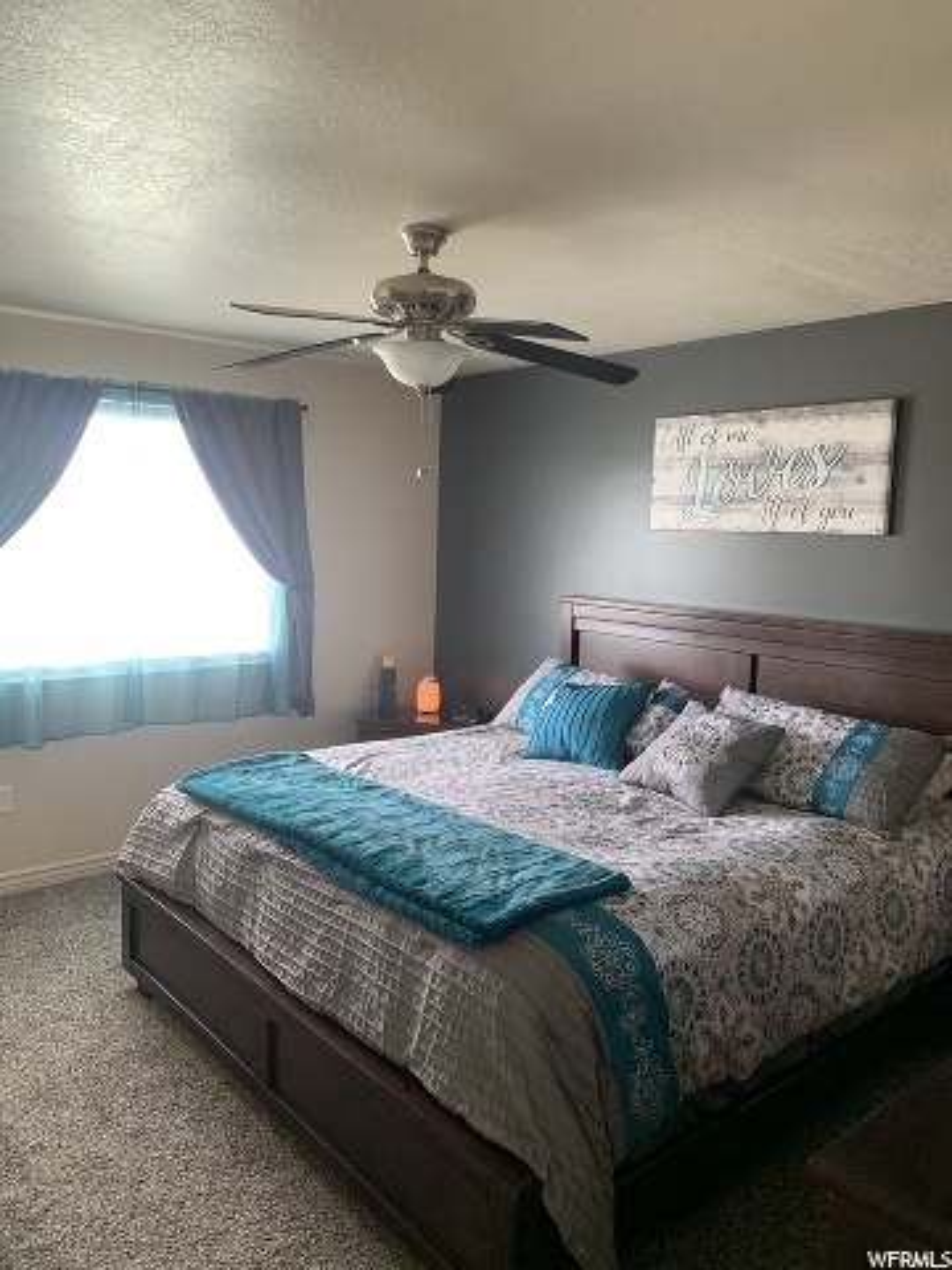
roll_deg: -2.3
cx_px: 476
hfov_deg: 53.1
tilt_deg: -4.6
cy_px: 635
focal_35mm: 26
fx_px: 953
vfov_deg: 67.3
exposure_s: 1/60
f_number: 1.8
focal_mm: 4.25
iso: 200
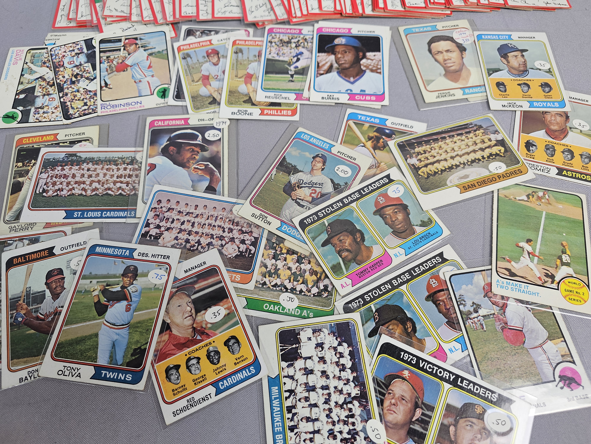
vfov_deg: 58.9
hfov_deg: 73.9
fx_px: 393
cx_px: 296
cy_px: 222
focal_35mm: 23
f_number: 1.7
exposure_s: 1/60
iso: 100
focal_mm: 6.3
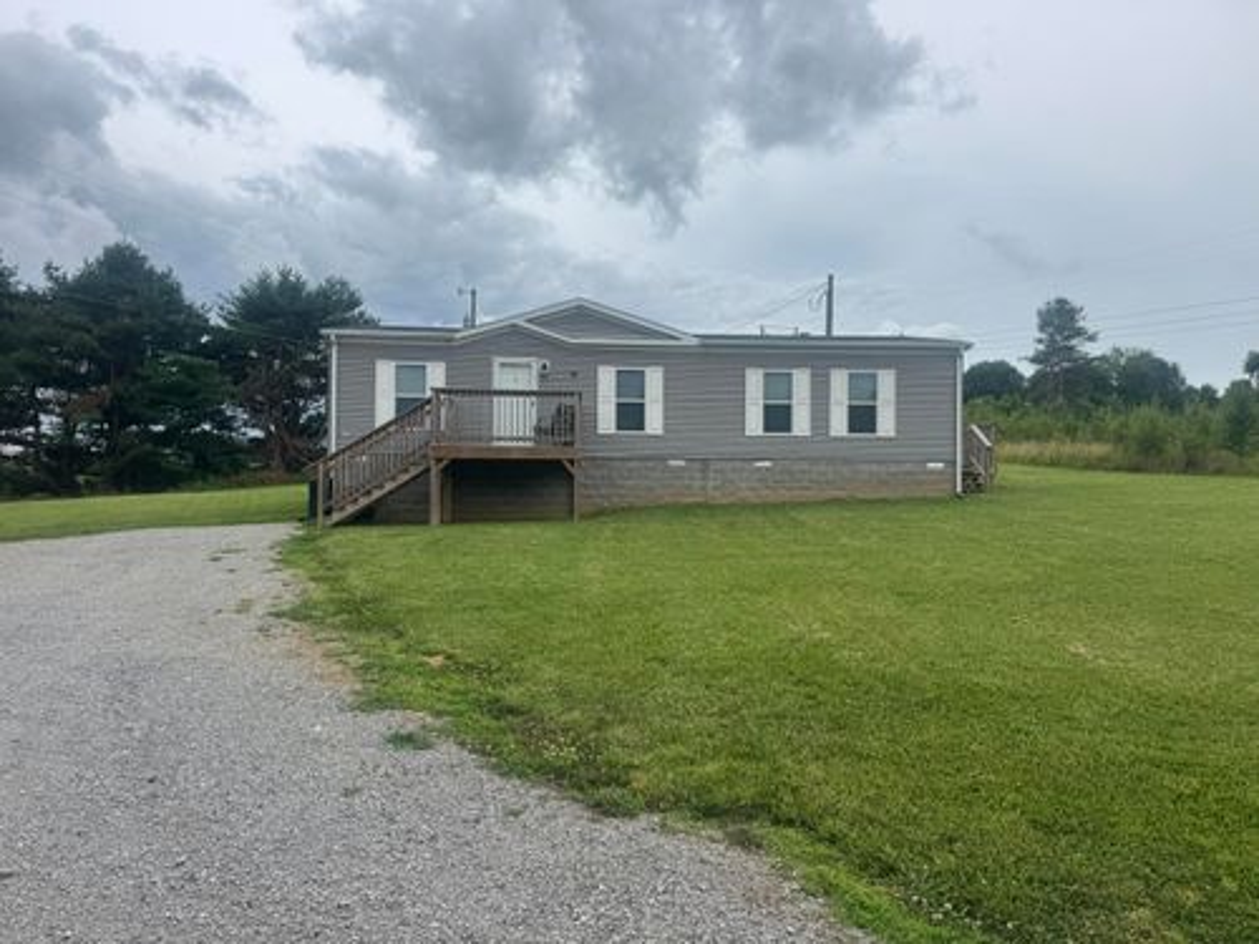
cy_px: 472
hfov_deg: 71.6
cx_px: 630
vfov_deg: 56.8
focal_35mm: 24
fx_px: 873
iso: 80
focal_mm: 6.76
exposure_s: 1/6410
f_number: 1.78
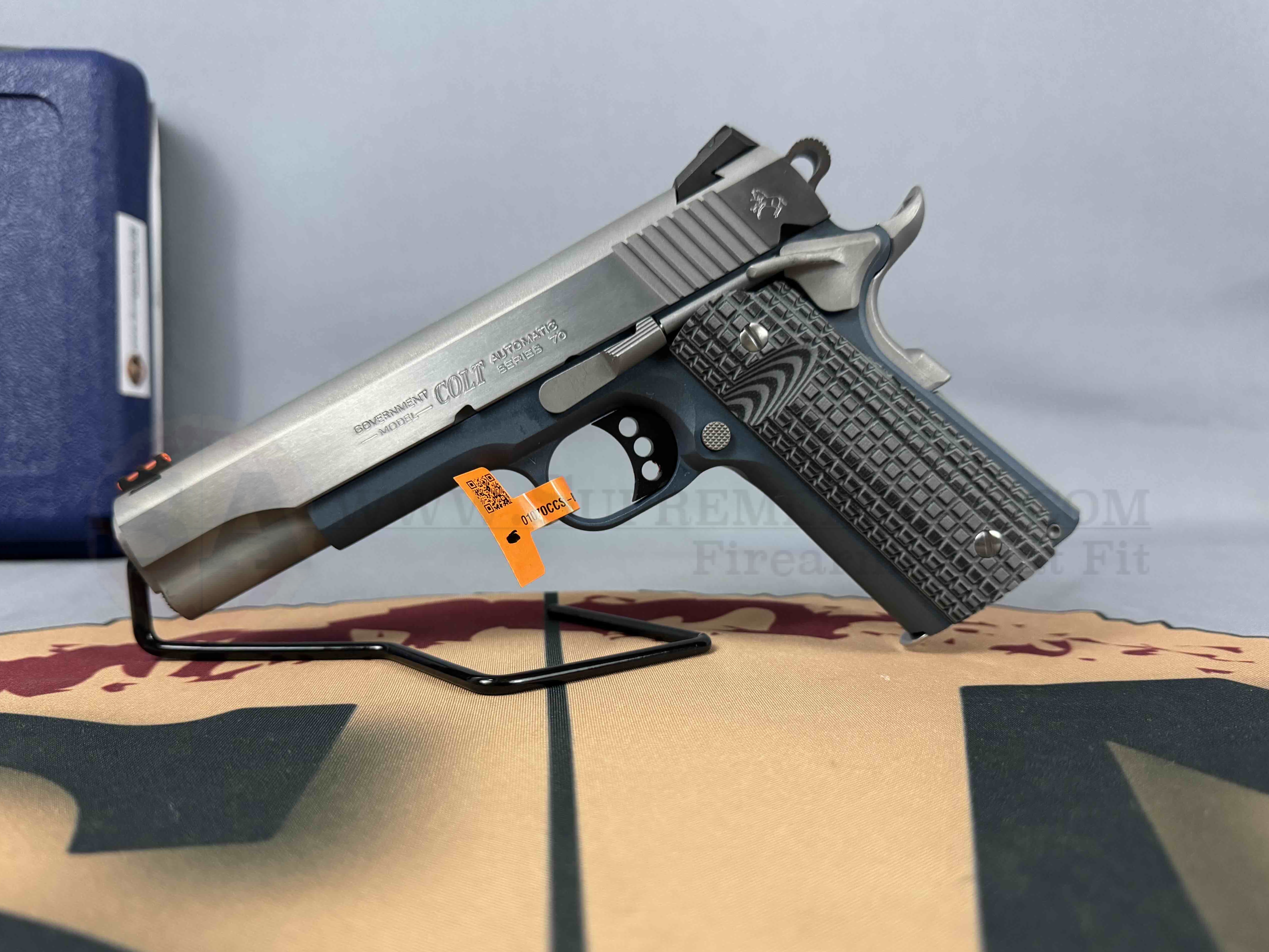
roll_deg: +0.5
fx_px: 990
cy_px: 529
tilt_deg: -7.3
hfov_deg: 65.3
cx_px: 618
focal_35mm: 27
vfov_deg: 51.3
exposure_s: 1/60
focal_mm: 6.76
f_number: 1.78
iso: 640
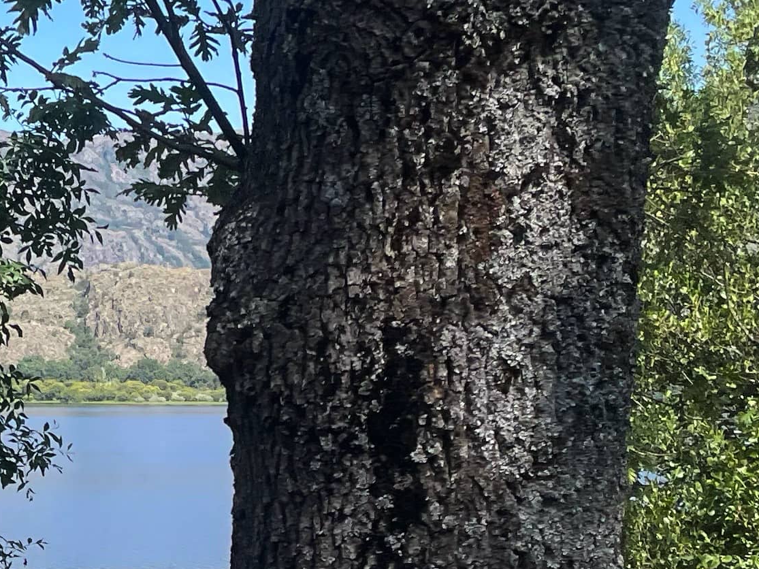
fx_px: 2061
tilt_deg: -2.7
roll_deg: -0.2
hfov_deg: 20.6
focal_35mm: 94
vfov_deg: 15.2
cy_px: 659
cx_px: 122
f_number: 1.6
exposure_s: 1/1125
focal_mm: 4.2
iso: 32
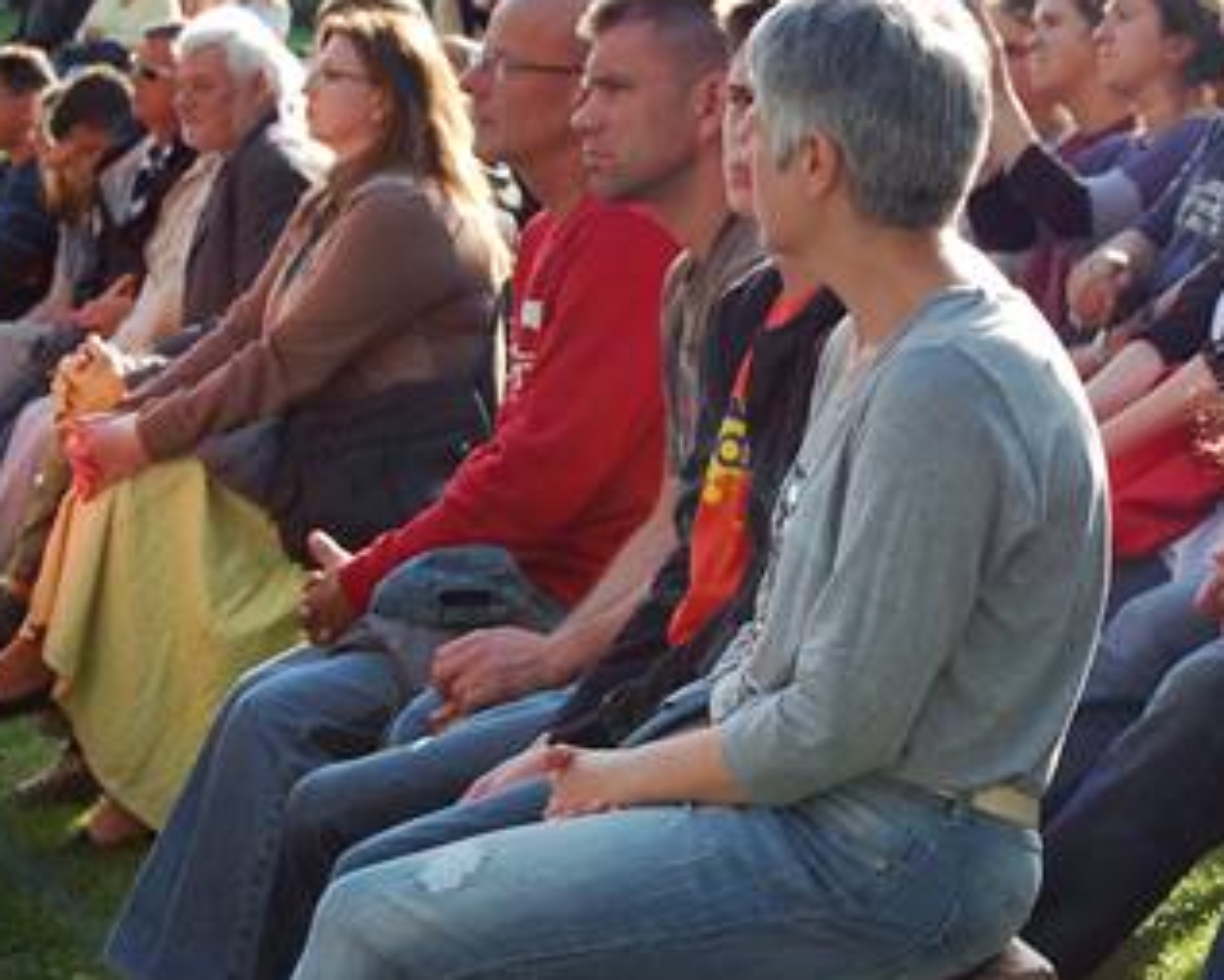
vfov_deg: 11.6
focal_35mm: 133
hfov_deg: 14.4
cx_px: 861
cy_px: 365
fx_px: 4821
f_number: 7.1
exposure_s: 1/200
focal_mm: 50
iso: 200
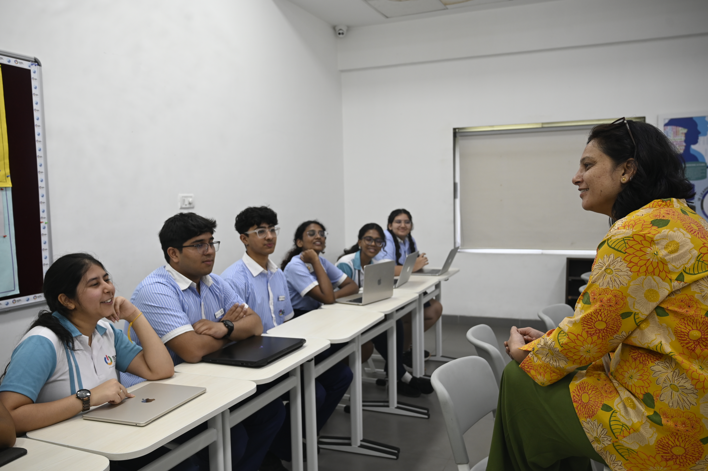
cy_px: 236
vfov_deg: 42.3
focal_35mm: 31
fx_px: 609
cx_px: 354
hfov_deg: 60.3
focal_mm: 31
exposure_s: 1/60
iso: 800
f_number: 5
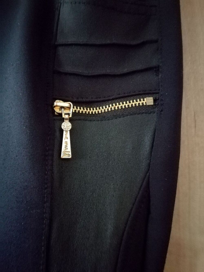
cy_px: 136
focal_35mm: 27
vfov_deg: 65.3
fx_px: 212
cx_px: 102
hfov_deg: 51.4
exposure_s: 1/12.5
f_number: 2
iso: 2500
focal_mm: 3.79
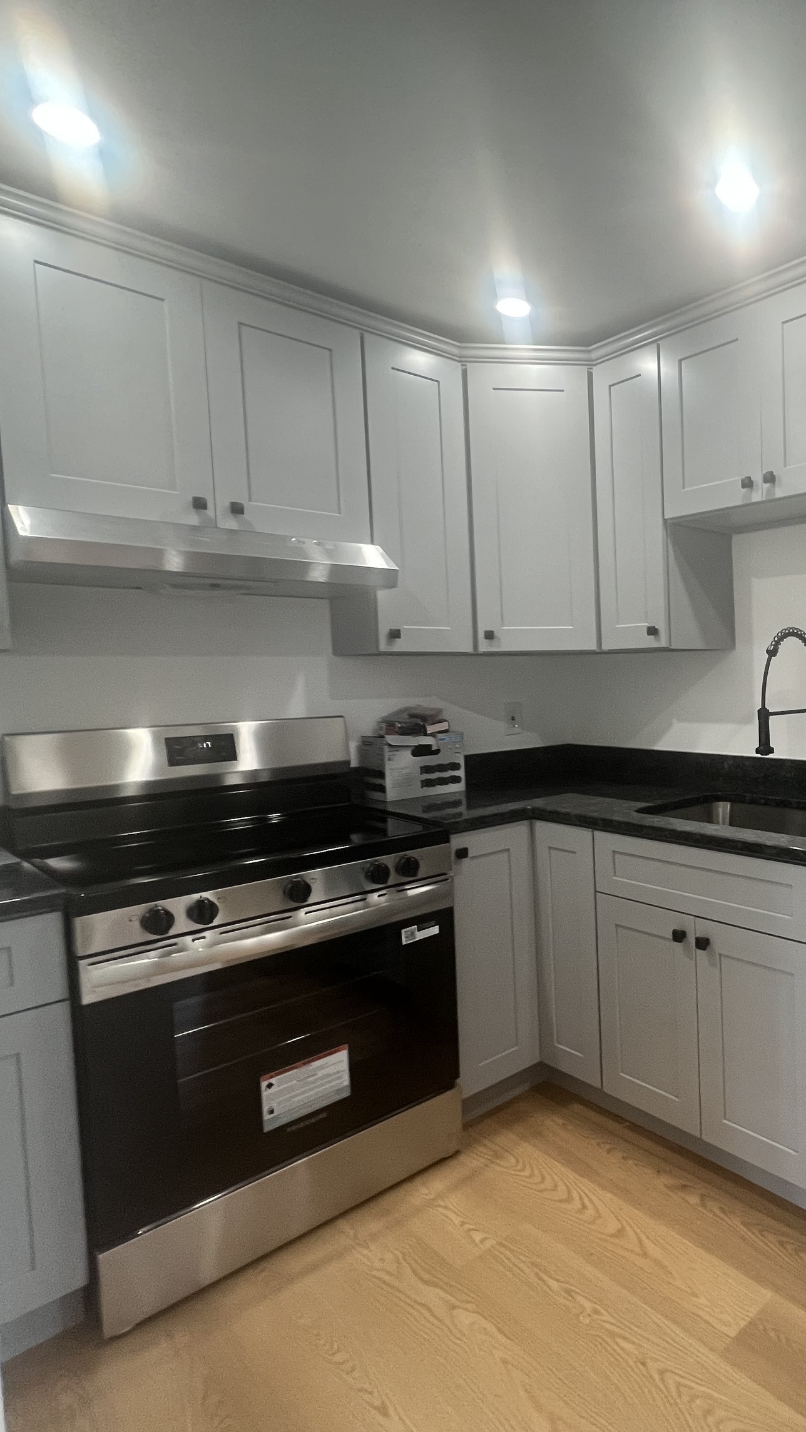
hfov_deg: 49.4
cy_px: 719
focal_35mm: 19
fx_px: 722
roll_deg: +1.3
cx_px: 776
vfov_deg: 89.6
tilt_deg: -3.3
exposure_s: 1/120
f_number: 1.8
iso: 250
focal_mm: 1.57
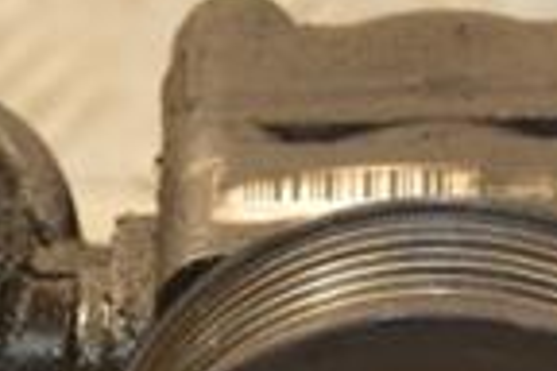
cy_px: 622
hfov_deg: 4.4
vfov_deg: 2.9
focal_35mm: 470
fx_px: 7273
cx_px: 290
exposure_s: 1/80
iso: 800
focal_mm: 75
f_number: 5.3
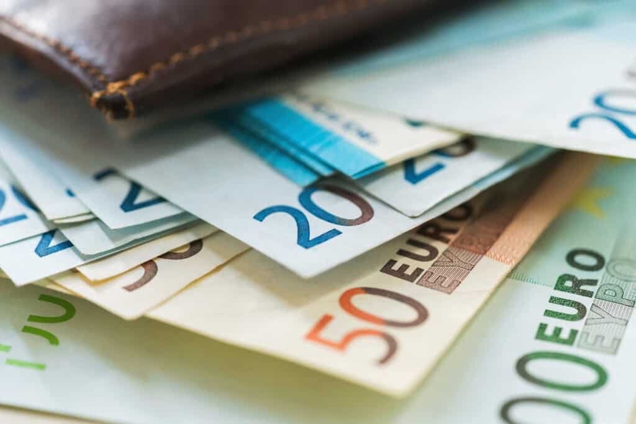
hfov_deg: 22.6
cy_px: 212
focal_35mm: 90
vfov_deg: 15.2
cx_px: 318
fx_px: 1590
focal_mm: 90
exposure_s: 1/125
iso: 1600
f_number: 4
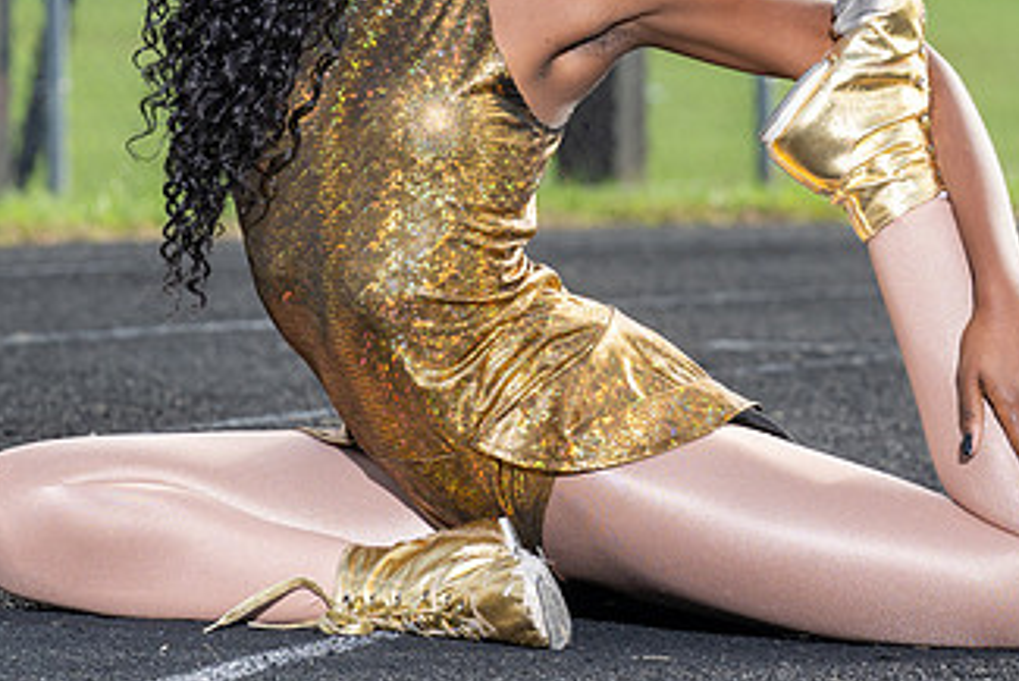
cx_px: 577
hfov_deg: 5.8
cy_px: -4
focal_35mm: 357
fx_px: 10109
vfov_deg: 3.9
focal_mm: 125
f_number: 6.3
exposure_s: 1/250
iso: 40
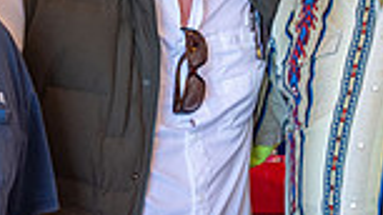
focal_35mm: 103
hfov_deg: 20.7
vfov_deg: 11.8
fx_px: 1046
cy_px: 95
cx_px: 150
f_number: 4
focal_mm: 26
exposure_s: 1/60
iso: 1250
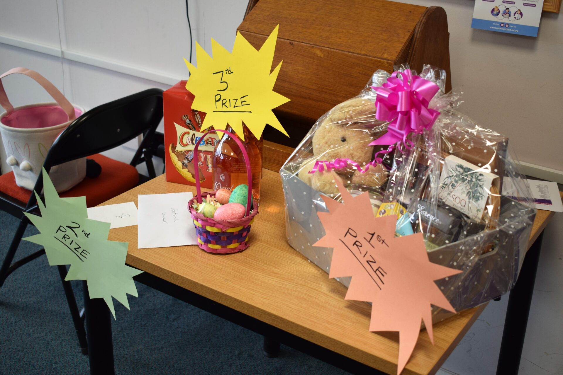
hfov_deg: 42.3
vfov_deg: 28.9
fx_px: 727
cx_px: 282
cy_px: 188
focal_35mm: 46
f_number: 4.2
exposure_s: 1/60
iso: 400
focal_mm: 31
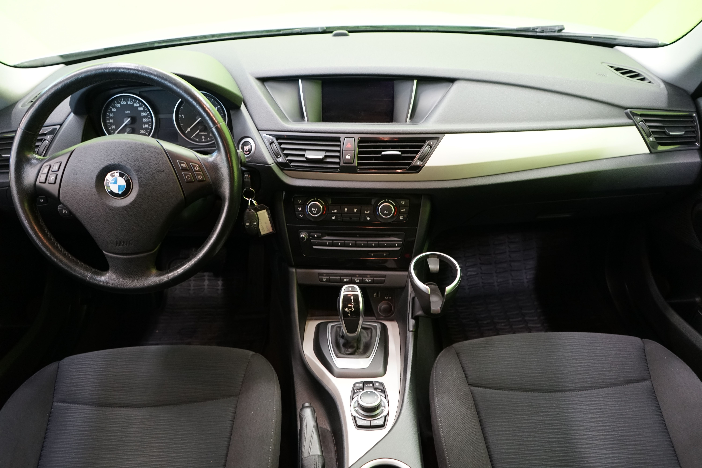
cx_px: 351
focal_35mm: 29
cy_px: 234
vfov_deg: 45.0
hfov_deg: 63.7
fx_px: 565
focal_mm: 29
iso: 1600
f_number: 4
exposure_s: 1/20
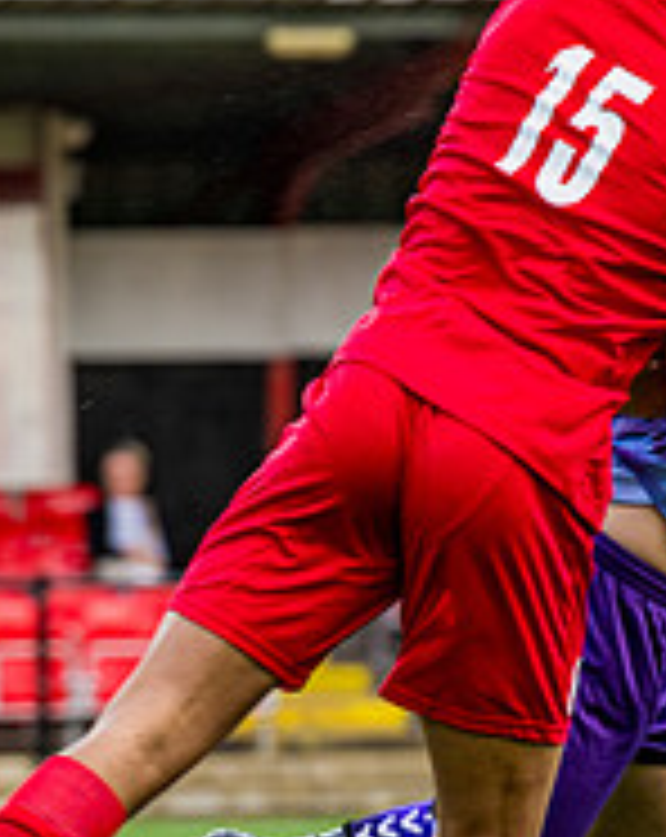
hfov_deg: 2.6
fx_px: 14956
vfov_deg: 3.2
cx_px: 428
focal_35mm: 605
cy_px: 564
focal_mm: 165
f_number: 5
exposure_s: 1/500
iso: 200
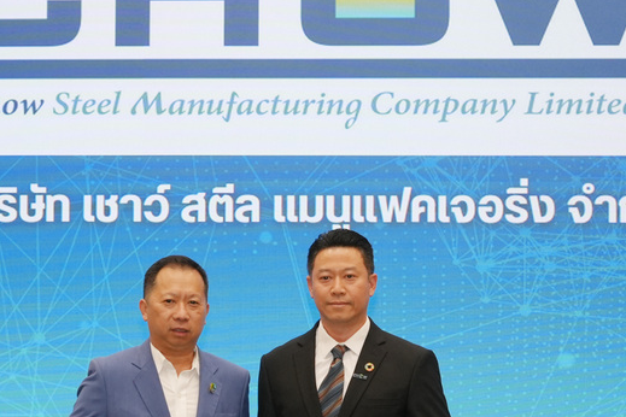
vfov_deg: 8.5
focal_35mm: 162
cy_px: 265
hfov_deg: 12.7
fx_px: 2817
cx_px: 239
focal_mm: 70
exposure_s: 1/160
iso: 1250
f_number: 5.6
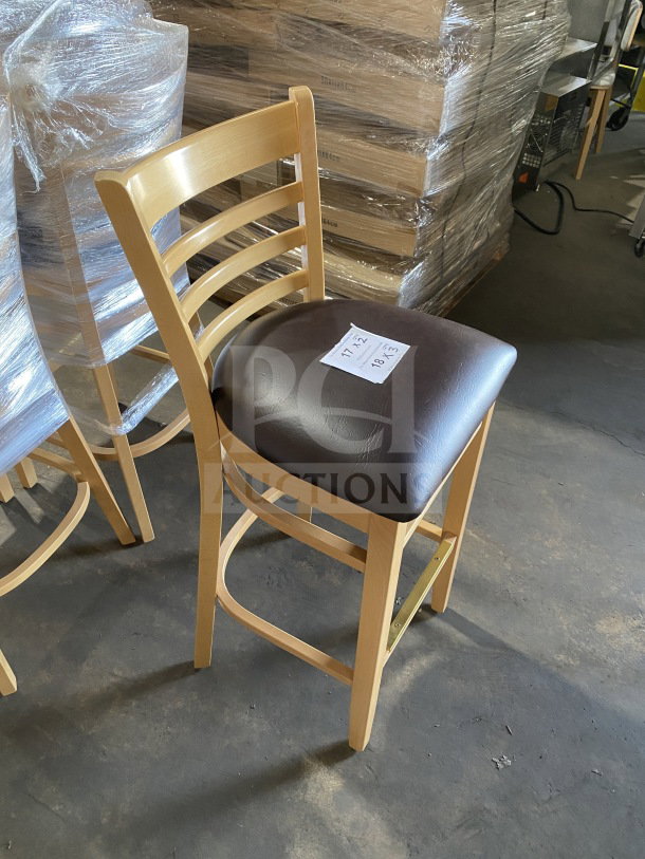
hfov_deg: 53.1
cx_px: 322
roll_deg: -2.4
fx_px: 646
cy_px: 430
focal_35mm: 26
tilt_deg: -44.5
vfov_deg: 67.3
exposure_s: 1/60
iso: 400
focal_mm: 4.25
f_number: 1.8
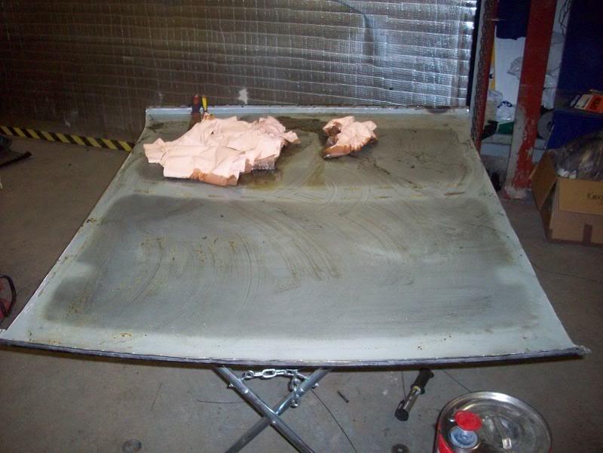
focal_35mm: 37
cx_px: 302
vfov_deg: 38.7
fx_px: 645
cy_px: 226
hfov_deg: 50.1
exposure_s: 1/45
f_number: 2.8
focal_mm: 6.2
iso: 200
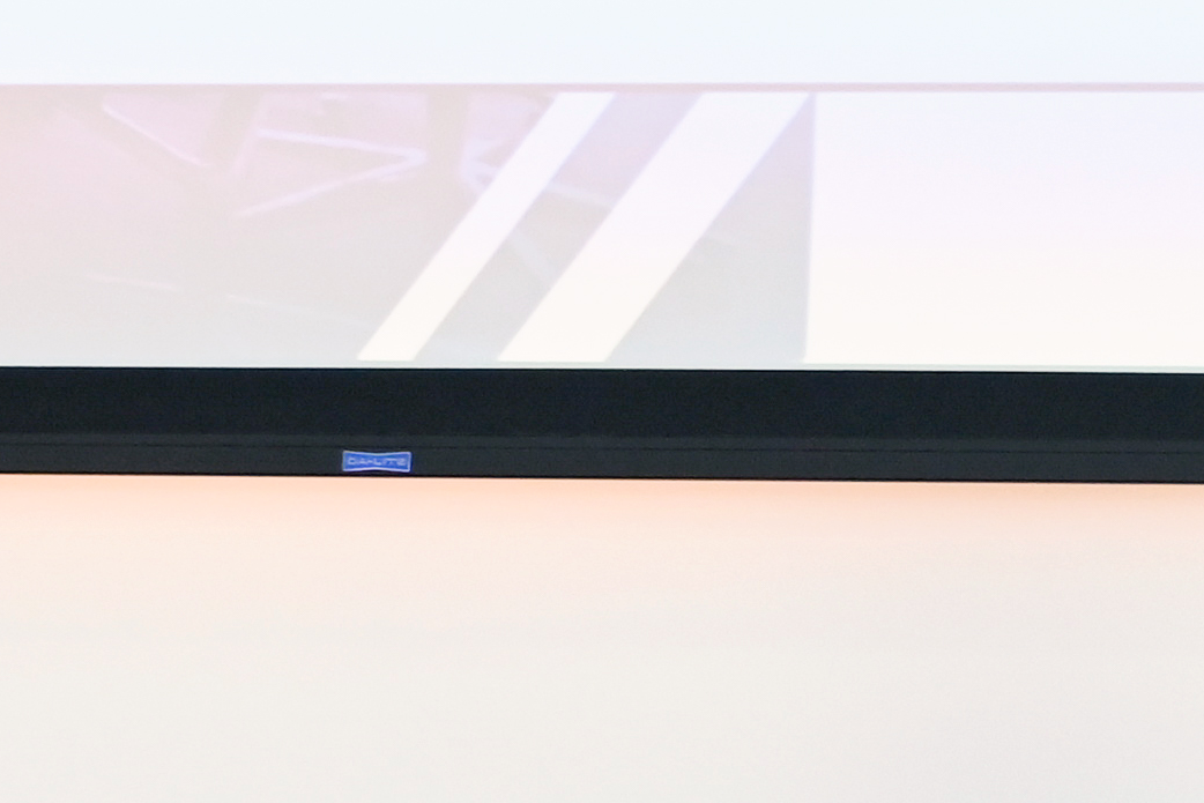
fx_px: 10335
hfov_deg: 6.1
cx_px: -2504
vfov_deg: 4.4
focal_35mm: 309
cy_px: 1570
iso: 400
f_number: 5
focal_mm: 39
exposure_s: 1/125
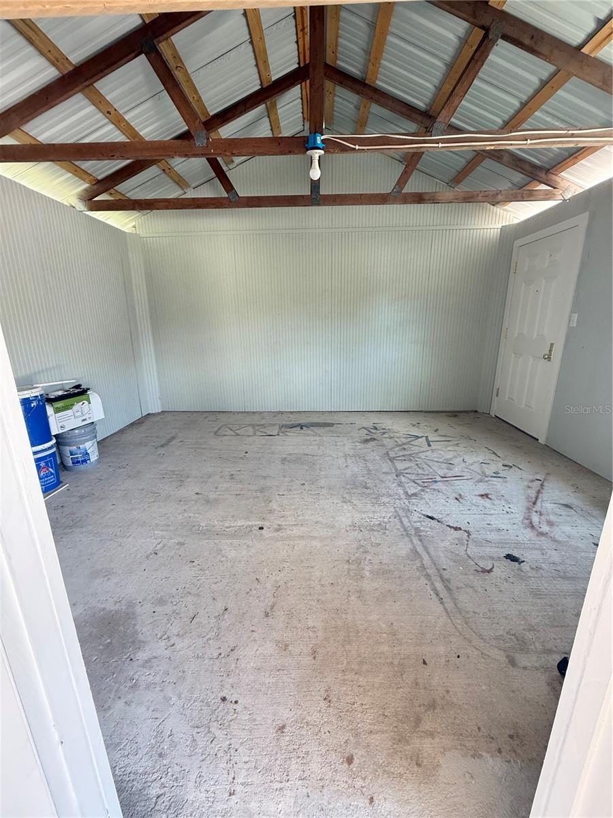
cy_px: 409
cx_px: 306
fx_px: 331
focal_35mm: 14
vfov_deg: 102.1
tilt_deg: -14.8
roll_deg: +0.3
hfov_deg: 85.7
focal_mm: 2.22
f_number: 2.2
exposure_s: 1/99
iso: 200
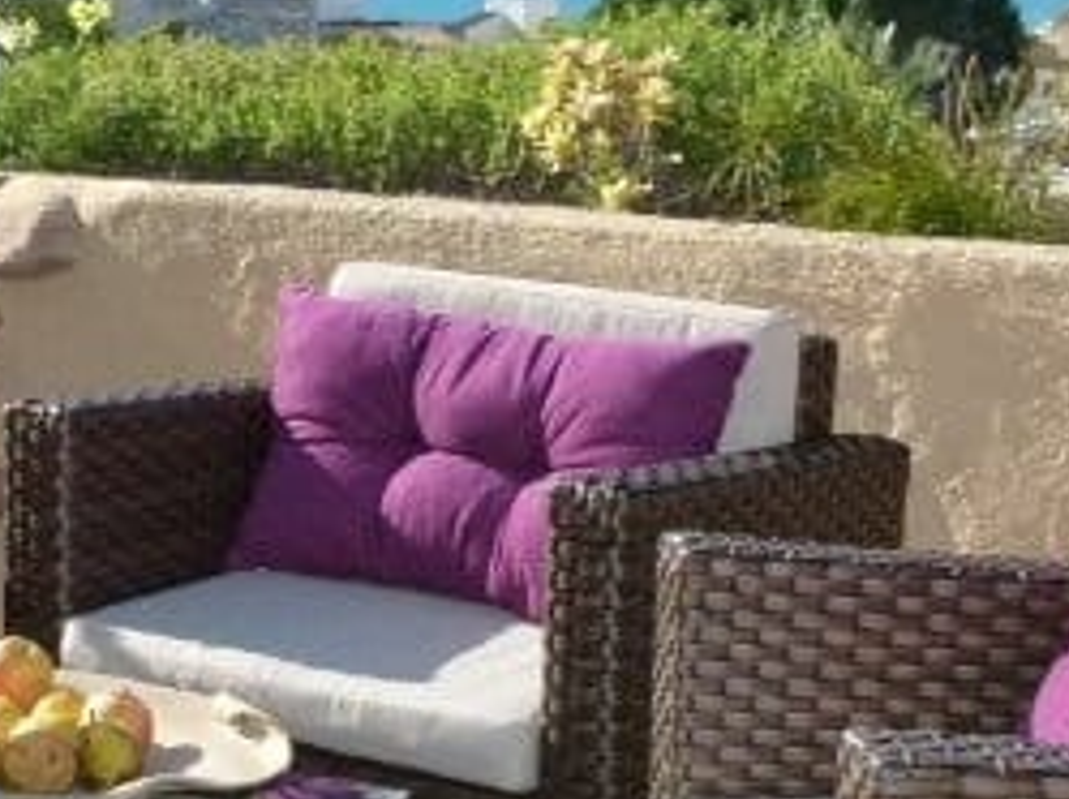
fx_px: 3176
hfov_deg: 18.9
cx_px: 210
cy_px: 400
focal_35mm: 103
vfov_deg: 14.3
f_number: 4
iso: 160
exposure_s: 1/640
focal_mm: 7.3
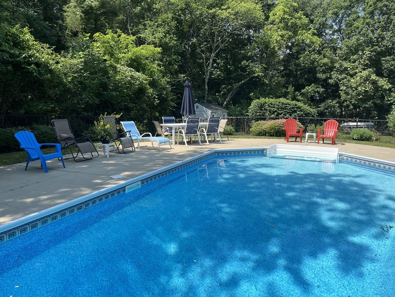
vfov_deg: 53.1
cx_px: 198
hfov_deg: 67.3
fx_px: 297
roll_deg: -0.2
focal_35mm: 26
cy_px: 148
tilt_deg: -9.8
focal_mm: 5.1
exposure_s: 1/2358
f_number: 1.6
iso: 50
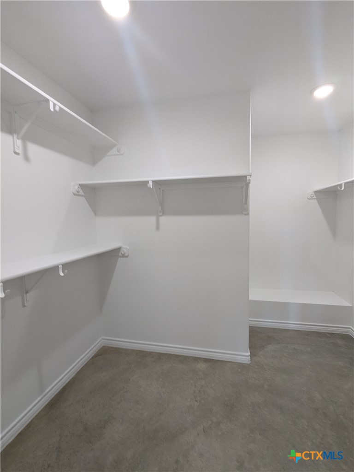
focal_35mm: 16
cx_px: 177
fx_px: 218
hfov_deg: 78.1
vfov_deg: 94.5
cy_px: 236
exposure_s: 1/24
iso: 68
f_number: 2.2
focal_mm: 2.35
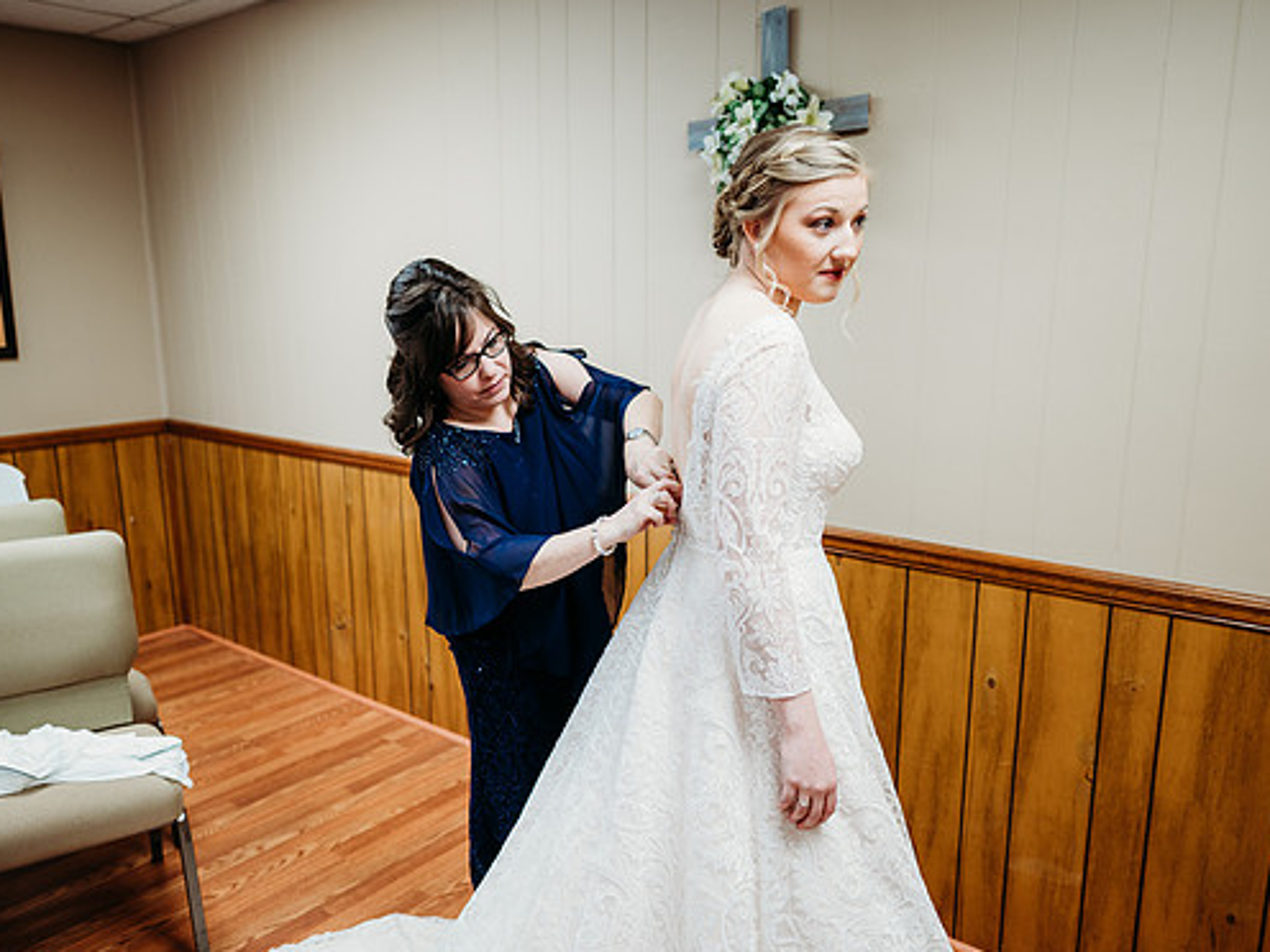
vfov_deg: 51.3
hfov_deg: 65.2
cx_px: 586
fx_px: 991
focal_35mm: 27
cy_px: 490
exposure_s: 1/125
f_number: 1.8
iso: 400
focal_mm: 24
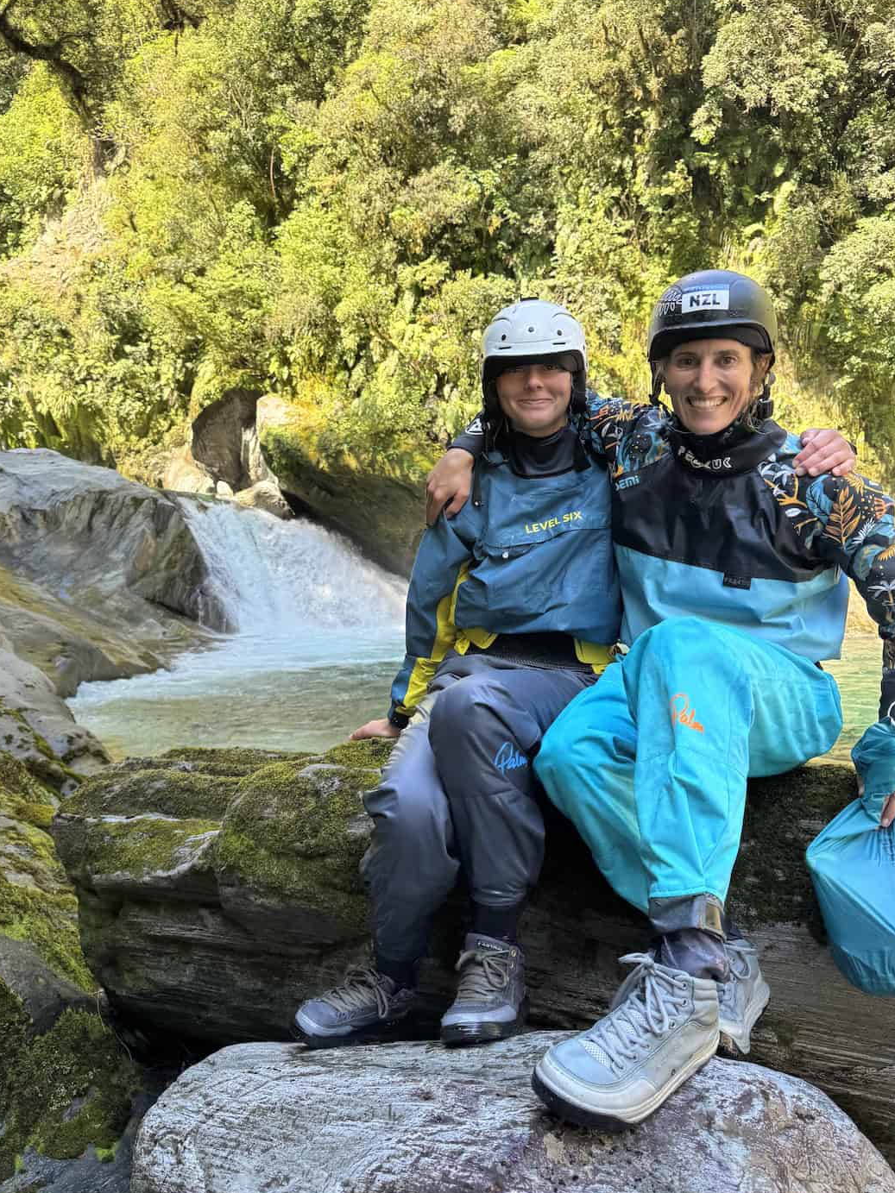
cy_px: 548
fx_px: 965
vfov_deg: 63.4
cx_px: 389
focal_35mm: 28
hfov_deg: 49.6
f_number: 1.8
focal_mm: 6.8
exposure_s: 1/304
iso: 80
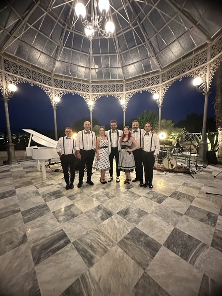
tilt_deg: -5.9
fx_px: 120
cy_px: 148
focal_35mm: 14
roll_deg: +0.3
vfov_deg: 102.1
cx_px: 111
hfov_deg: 85.7
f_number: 2.2
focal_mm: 2.22
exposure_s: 1/25
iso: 1000
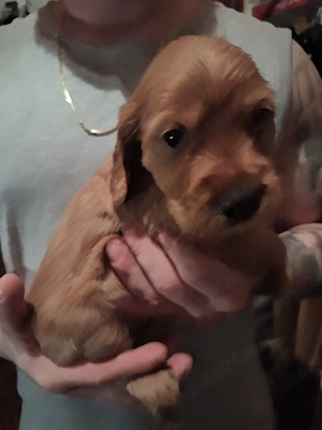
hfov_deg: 58.9
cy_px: 215
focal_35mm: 23
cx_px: 161
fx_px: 285
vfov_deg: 73.9
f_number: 1.8
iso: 1000
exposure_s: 1/20
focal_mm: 5.54
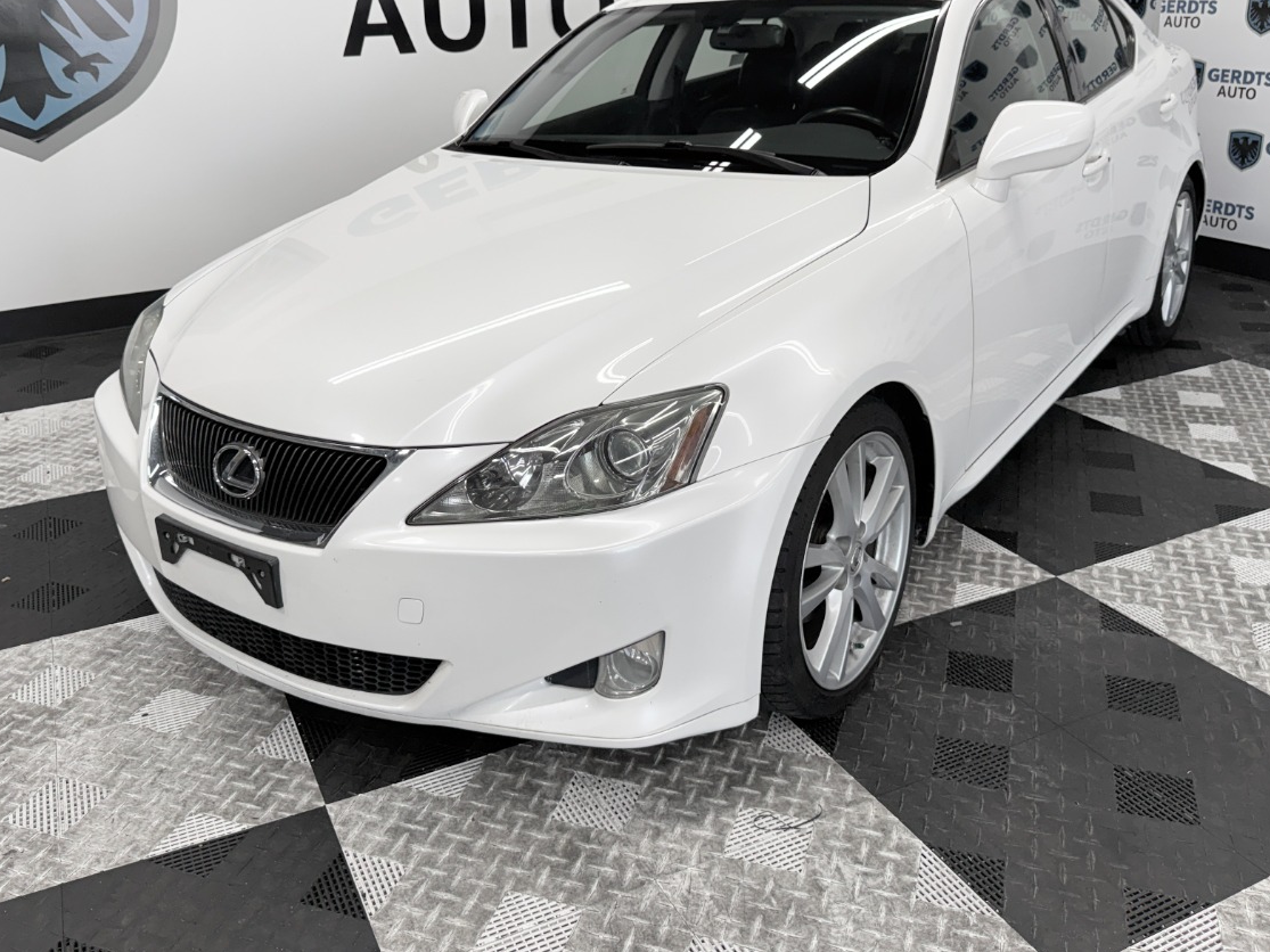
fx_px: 1137
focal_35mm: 31
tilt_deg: -17.1
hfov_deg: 58.3
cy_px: 342
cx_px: 593
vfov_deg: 45.0
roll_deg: +0.8
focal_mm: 6.76
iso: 64
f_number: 1.78
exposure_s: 1/182
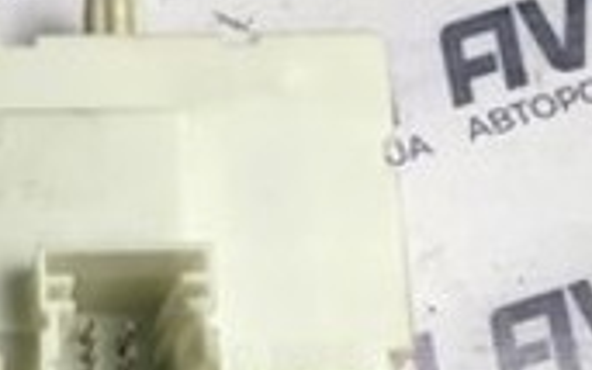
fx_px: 1791
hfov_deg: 17.6
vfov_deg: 11.1
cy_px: 650
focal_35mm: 111
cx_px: -177
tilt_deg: -76.7
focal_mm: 3.99
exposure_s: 1/100
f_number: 1.8
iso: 32
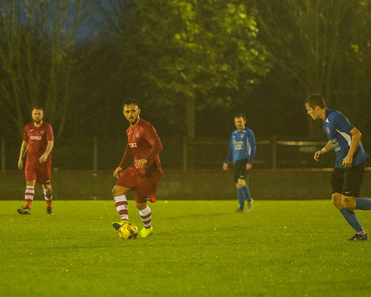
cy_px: 126
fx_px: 3626
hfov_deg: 5.9
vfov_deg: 4.7
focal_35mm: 330
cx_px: 115
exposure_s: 1/1000
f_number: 2.8
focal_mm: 170
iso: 5000
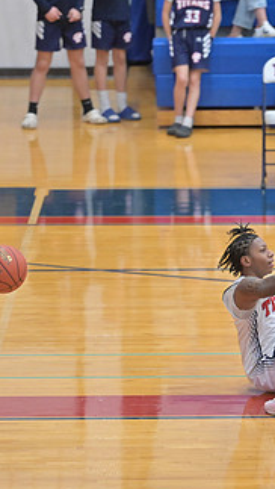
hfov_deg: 3.7
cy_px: 257
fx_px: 4259
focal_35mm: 329
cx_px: 354
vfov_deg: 6.6
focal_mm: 175
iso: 6400
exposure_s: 1/800
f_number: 4
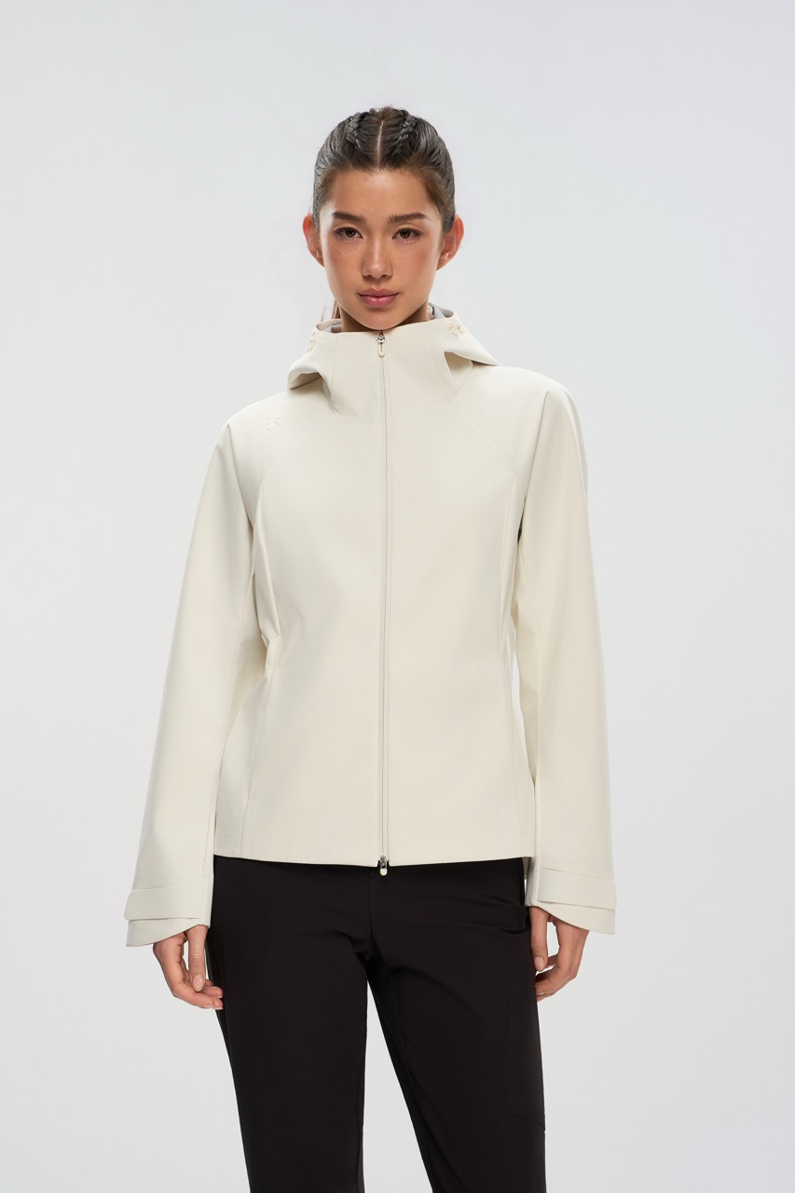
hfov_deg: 19.5
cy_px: 596
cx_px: 398
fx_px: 2319
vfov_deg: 28.8
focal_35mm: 70
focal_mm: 70
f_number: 9
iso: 200
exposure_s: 1/400
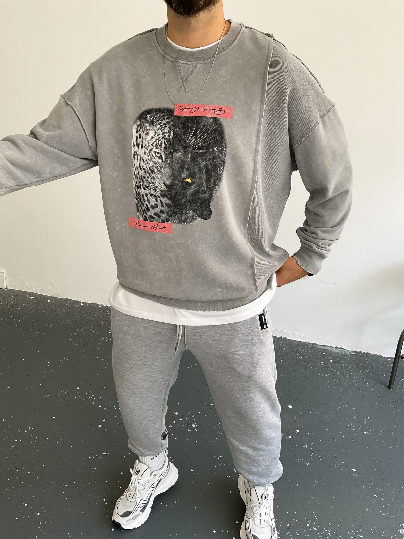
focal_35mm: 29
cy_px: 270
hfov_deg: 48.2
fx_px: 451
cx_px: 202
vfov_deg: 61.7
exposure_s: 1/120
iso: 64
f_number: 1.8
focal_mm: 3
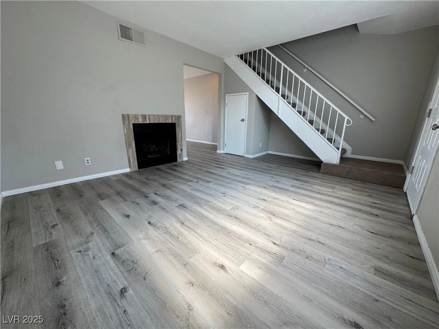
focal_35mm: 14
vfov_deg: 85.7
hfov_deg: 102.1
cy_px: 164
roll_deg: -1.1
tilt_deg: -15.3
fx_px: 178
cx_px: 220
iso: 64
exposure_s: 1/99
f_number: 2.2
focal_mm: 2.22
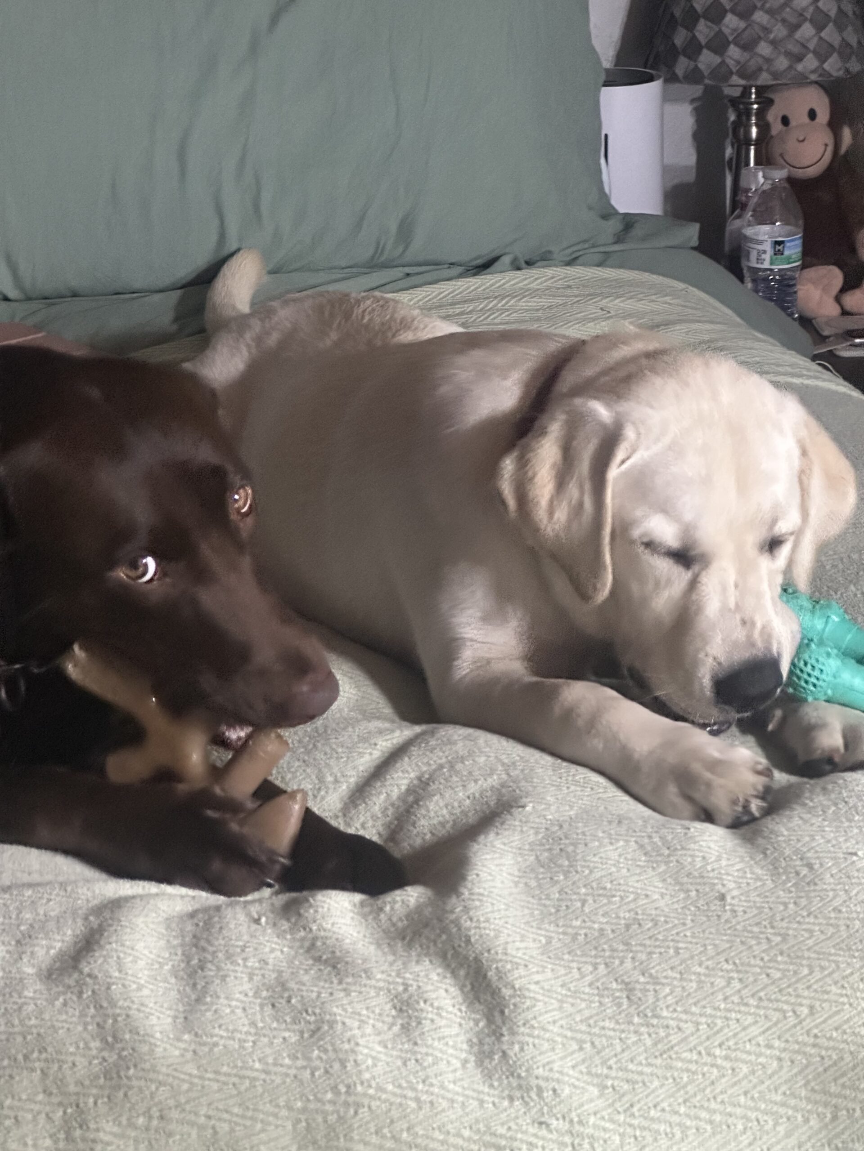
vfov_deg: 25.3
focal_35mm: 77
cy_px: 576
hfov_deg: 19.1
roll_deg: +1.8
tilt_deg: -20.9
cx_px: 432
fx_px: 2563
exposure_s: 1/30
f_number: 2.8
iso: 1600
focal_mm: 9
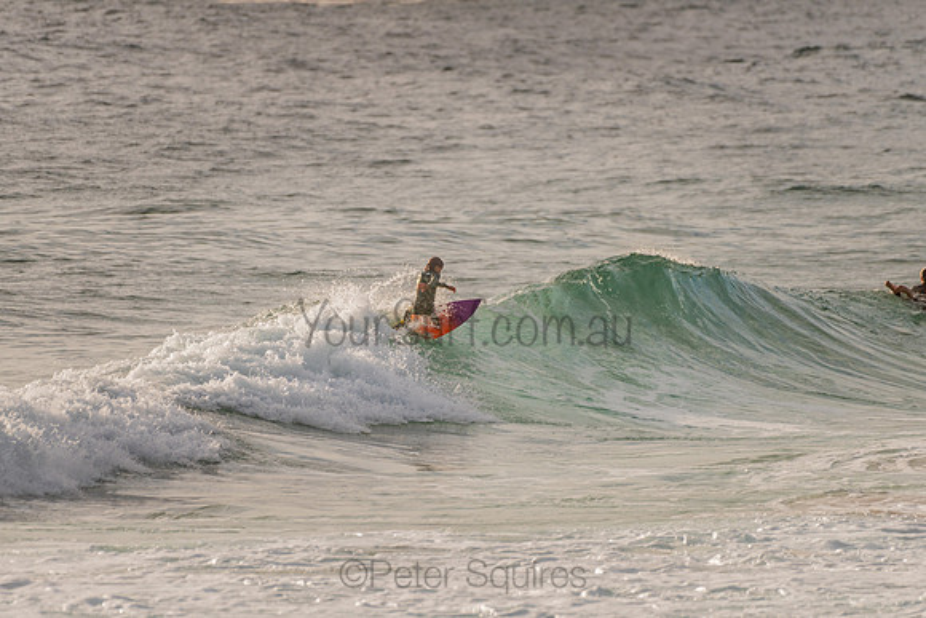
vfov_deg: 2.2
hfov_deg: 3.4
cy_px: 300
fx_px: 15768
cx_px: 452
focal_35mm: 613
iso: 125
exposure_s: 1/2000
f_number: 5.6
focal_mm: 500
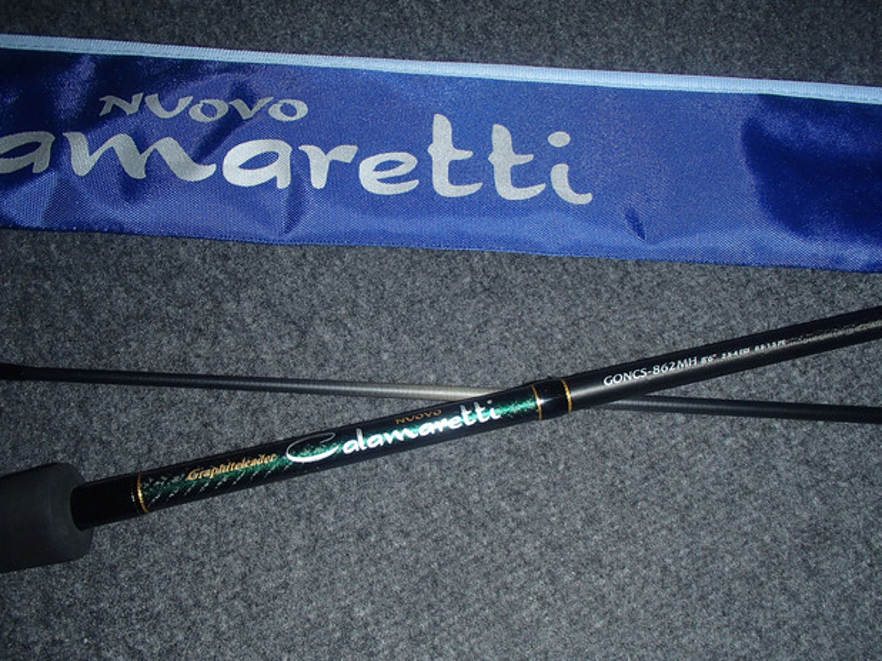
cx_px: 452
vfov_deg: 48.2
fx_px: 739
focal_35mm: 29
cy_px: 335
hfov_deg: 61.7
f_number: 11
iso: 200
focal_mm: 5
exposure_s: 1/30
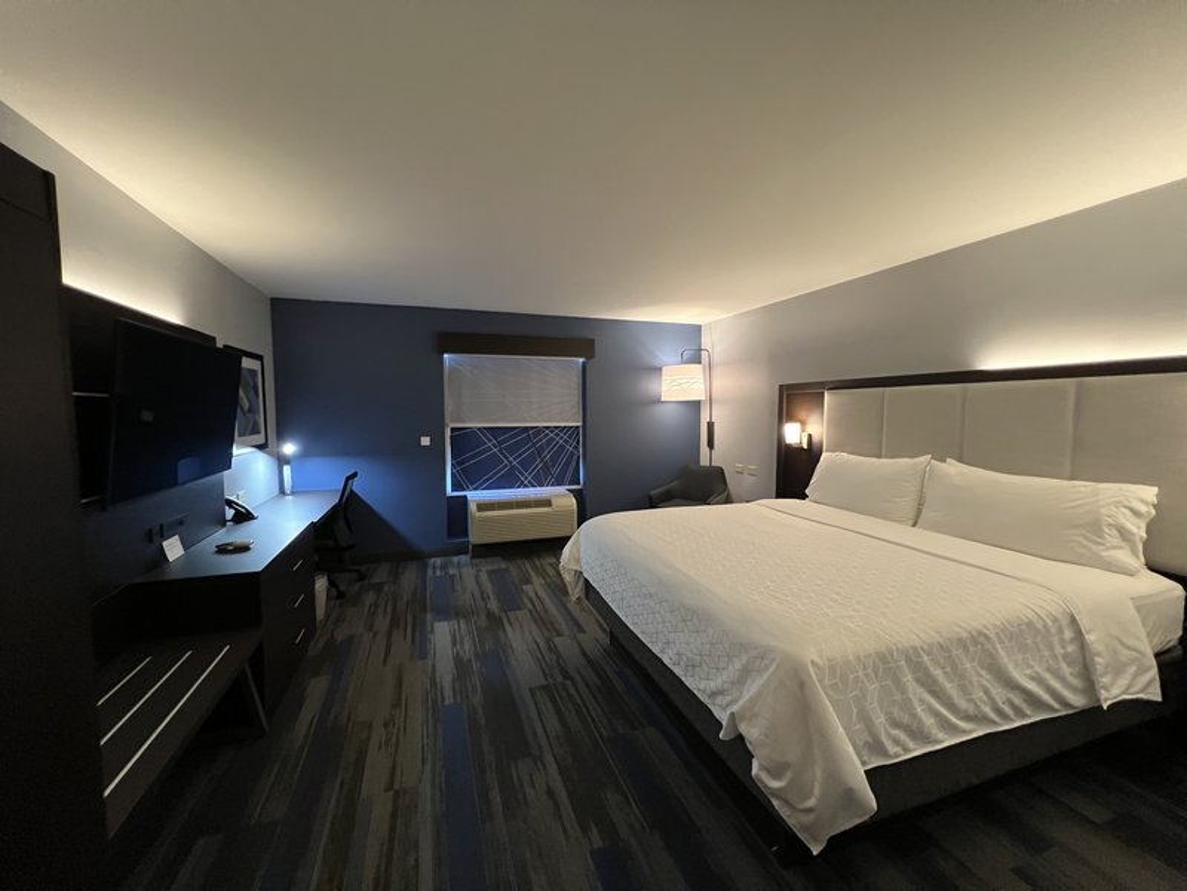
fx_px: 446
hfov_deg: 106.2
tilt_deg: -5.4
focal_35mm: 13
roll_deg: +0.1
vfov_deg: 89.9
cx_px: 594
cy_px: 446
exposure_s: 1/60
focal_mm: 1.57
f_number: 1.8
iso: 800
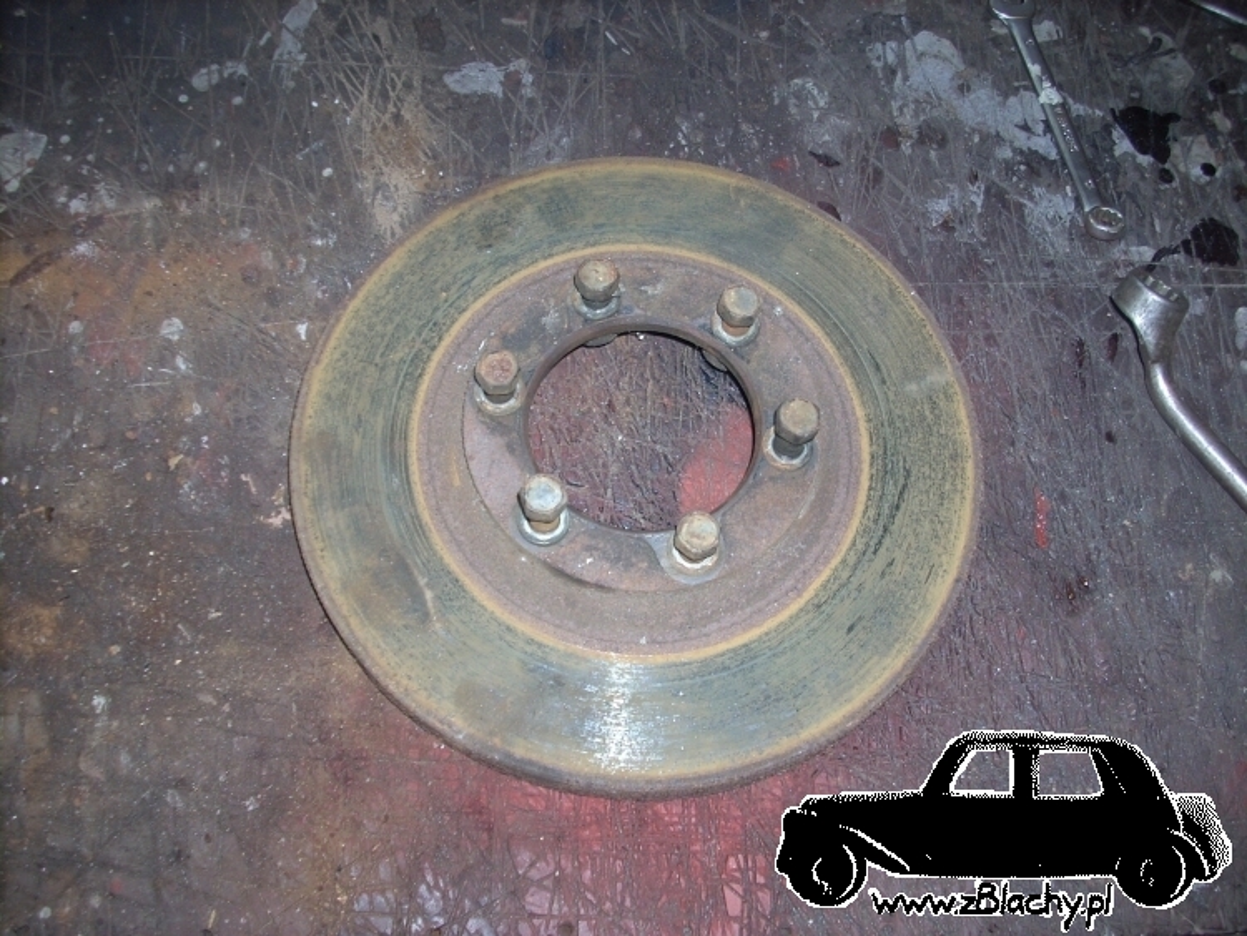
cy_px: 468
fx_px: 1333
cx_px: 624
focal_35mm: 37
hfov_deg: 50.1
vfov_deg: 38.7
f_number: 2.8
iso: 64
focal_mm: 6.2
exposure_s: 1/60
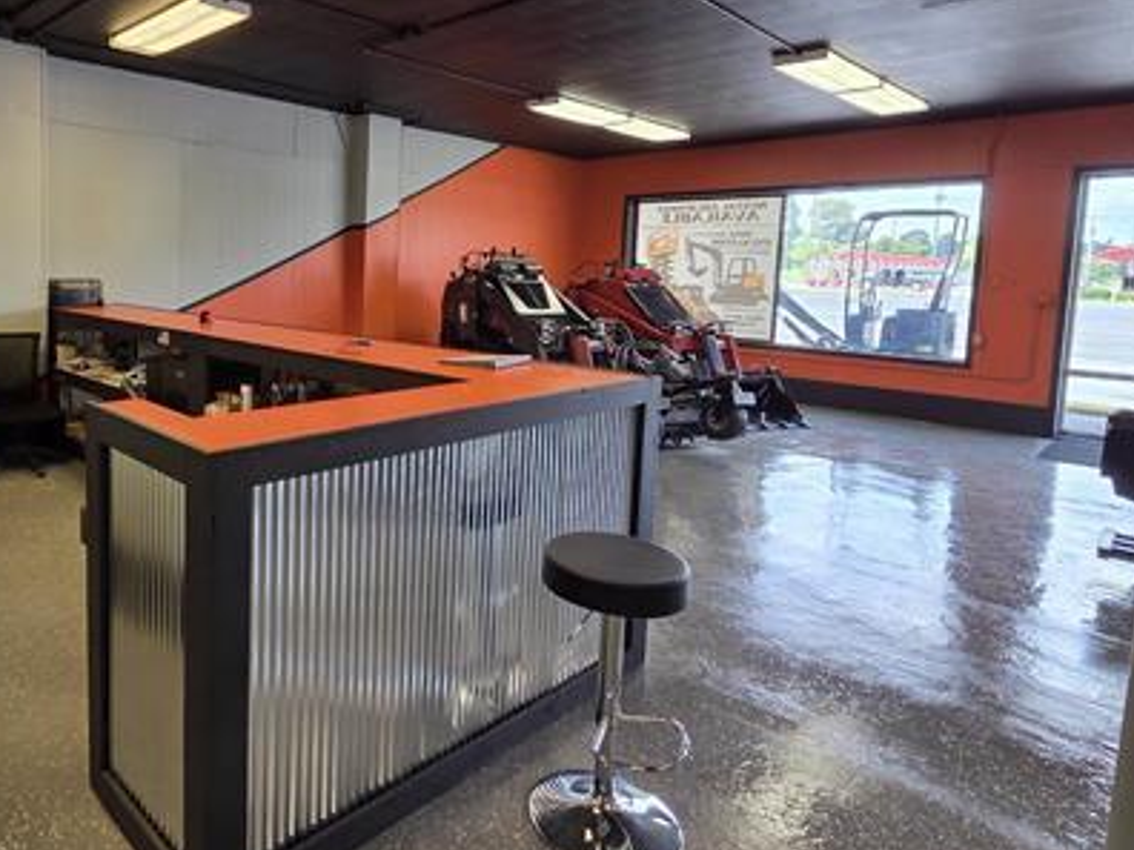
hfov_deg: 75.1
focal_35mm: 21
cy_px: 332
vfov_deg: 62.8
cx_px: 329
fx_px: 688
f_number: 2.2
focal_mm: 2.2
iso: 125
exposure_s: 1/120
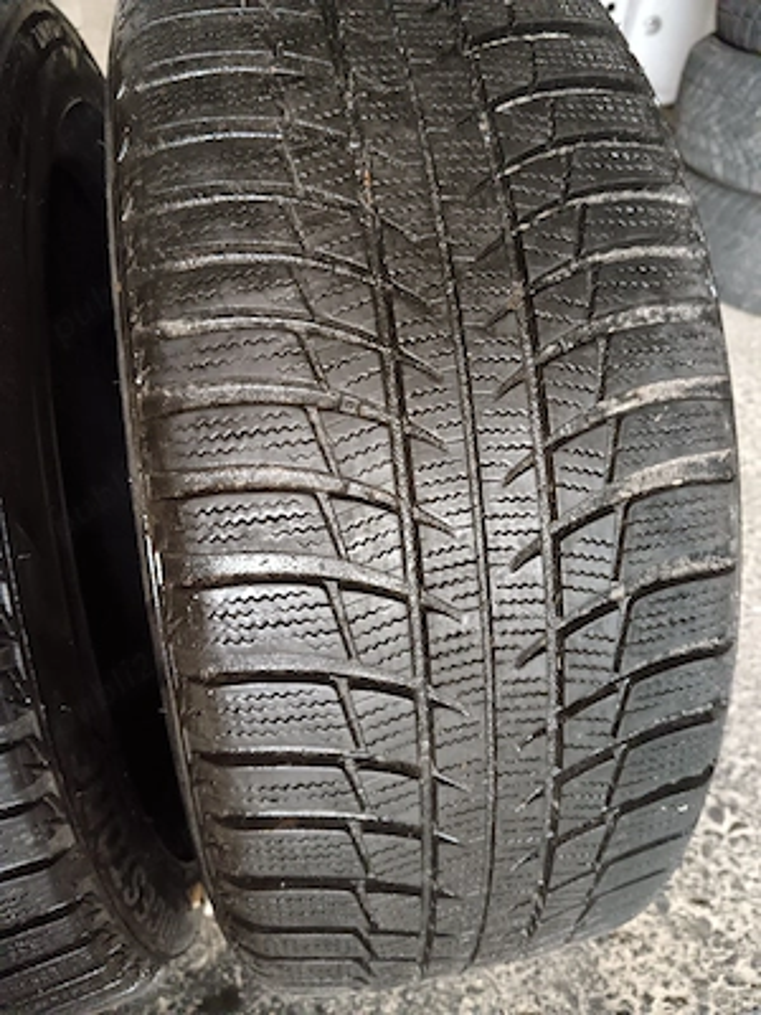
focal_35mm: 27
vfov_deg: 65.3
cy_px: 508
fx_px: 791
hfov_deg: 51.4
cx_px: 380
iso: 5594
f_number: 1.9
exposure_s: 1/60.2
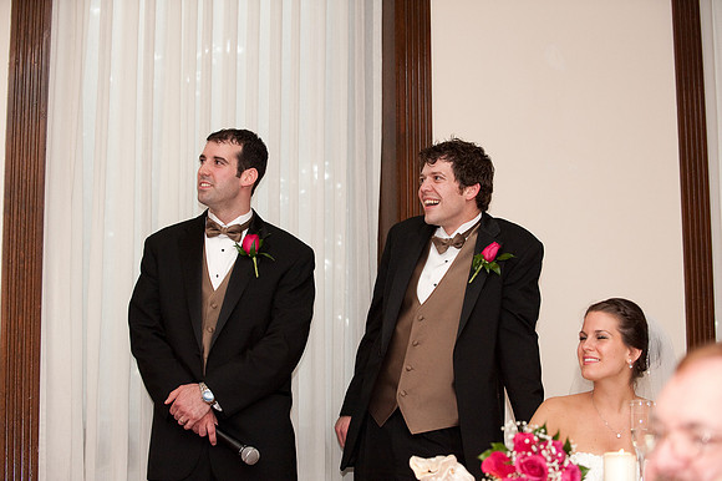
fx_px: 1603
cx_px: 361
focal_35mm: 80
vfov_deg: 17.0
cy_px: 240
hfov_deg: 25.4
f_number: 4.5
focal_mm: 80
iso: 2000
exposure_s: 1/60
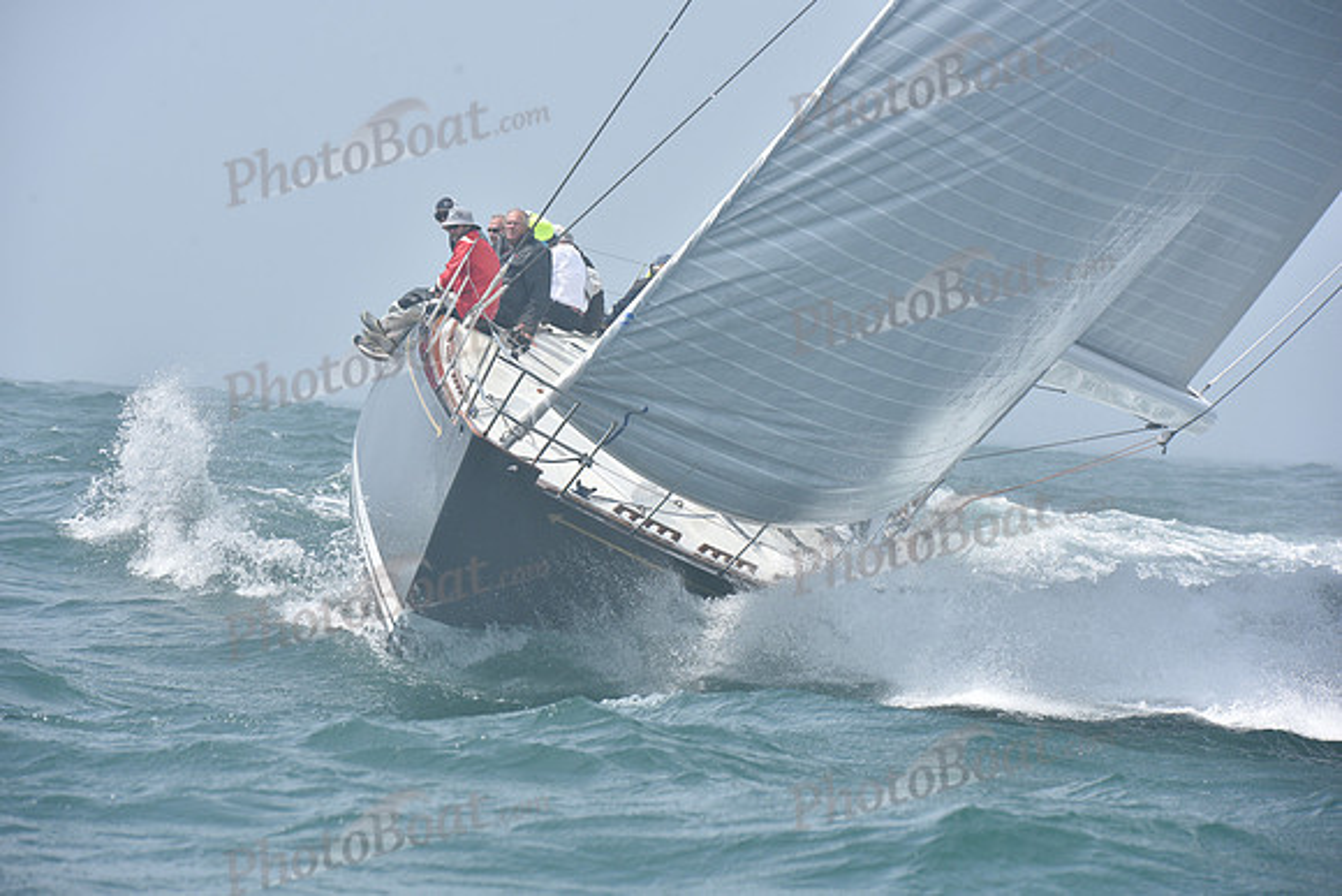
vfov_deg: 6.9
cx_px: 671
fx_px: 7457
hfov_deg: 10.3
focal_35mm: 200
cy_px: 448
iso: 320
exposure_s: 1/800
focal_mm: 200
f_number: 10
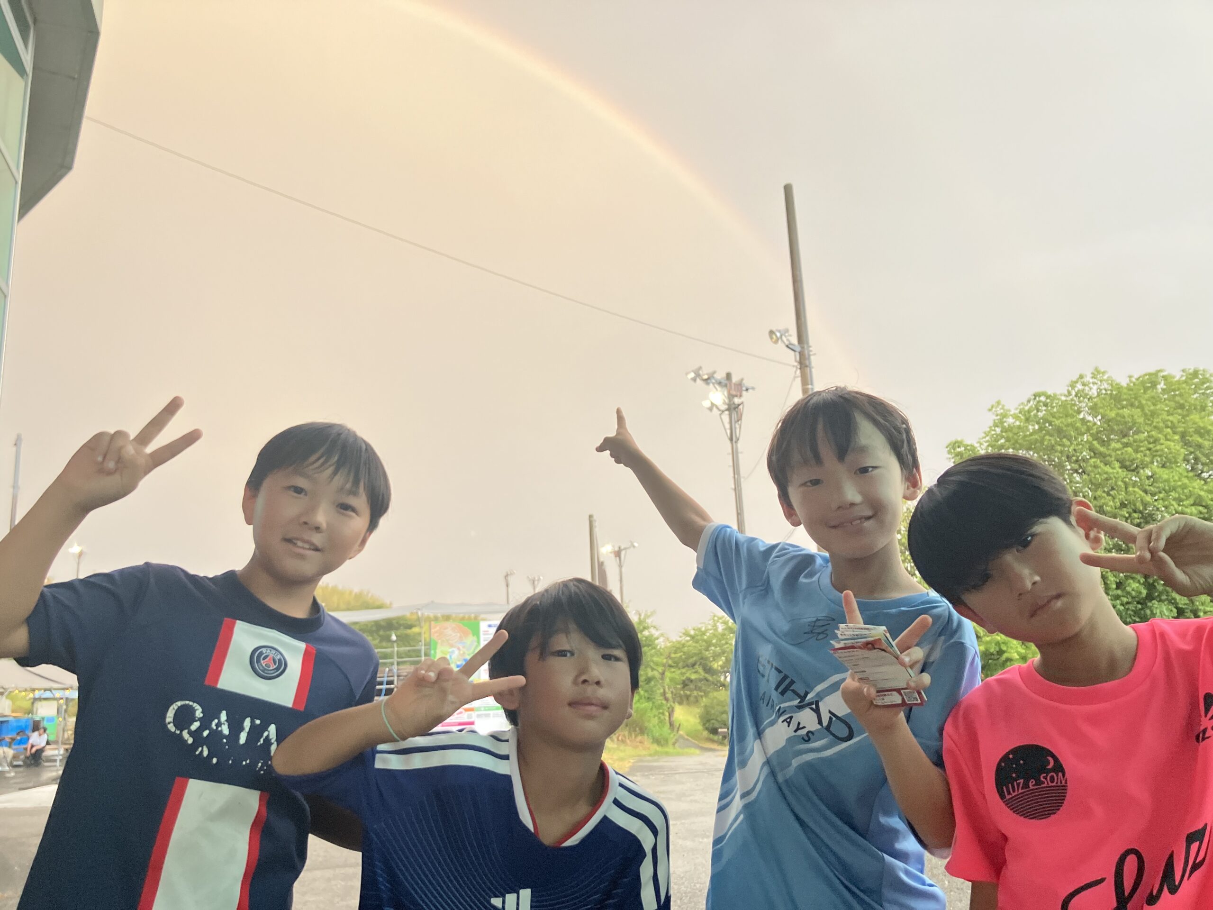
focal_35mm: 28
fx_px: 981
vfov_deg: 49.7
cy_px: 455
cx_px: 606
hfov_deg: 63.4
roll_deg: +1.6
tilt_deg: +13.4
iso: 80
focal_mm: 3.99
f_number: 1.8
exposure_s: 1/114
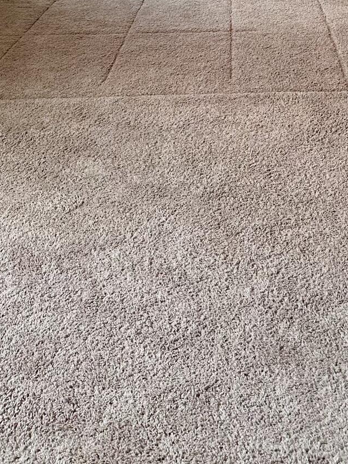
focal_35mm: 57
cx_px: 243
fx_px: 764
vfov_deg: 30.9
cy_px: -16
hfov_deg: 25.5
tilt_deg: -12.3
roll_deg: +1.7
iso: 125
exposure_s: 1/120
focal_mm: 6.86
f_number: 1.78
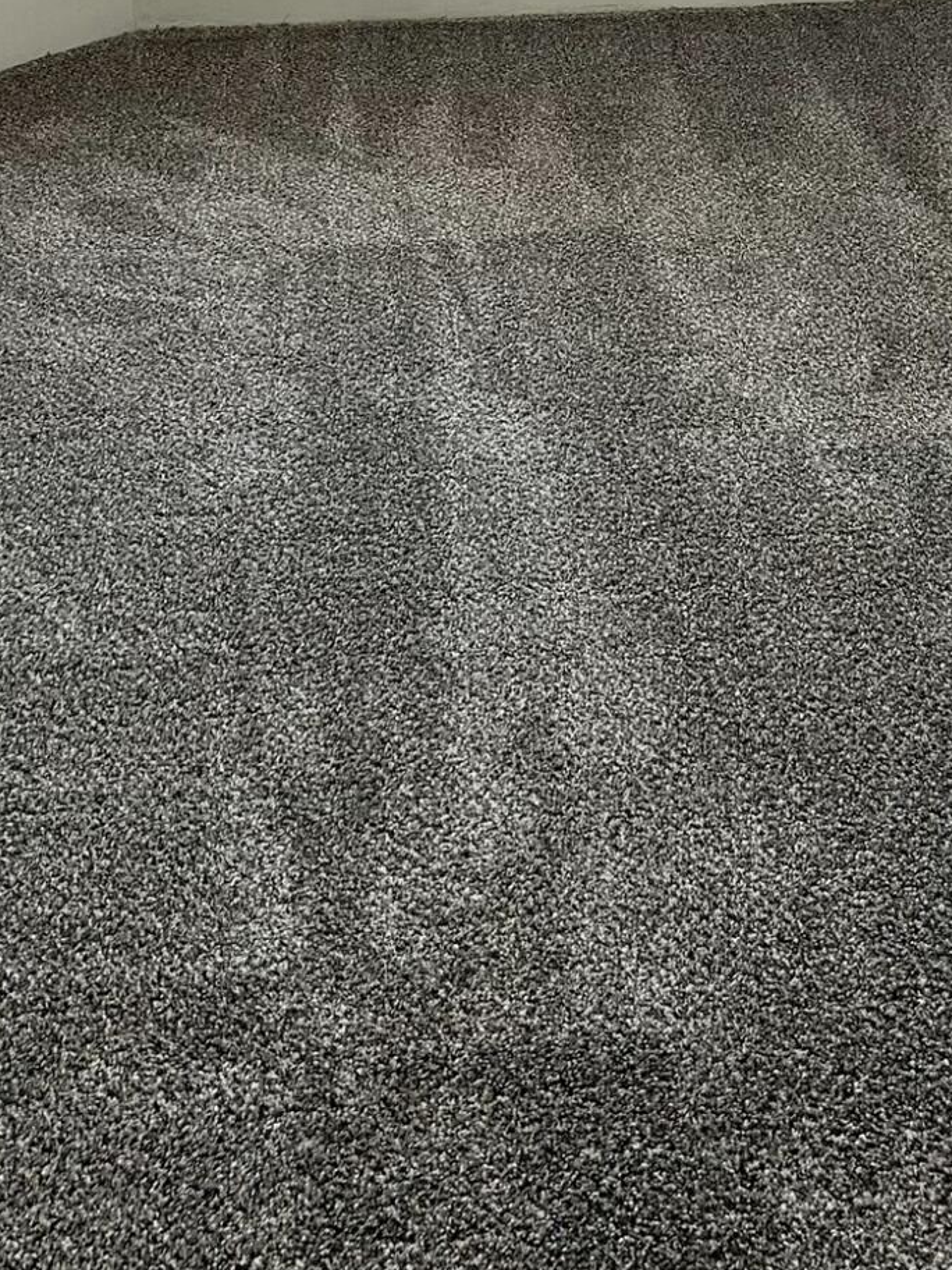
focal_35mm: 57
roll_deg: -0.2
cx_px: 568
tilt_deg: -21.8
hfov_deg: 25.6
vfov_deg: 31.8
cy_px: 70
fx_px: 2090
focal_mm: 5.7
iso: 160
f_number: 1.5
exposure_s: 1/60
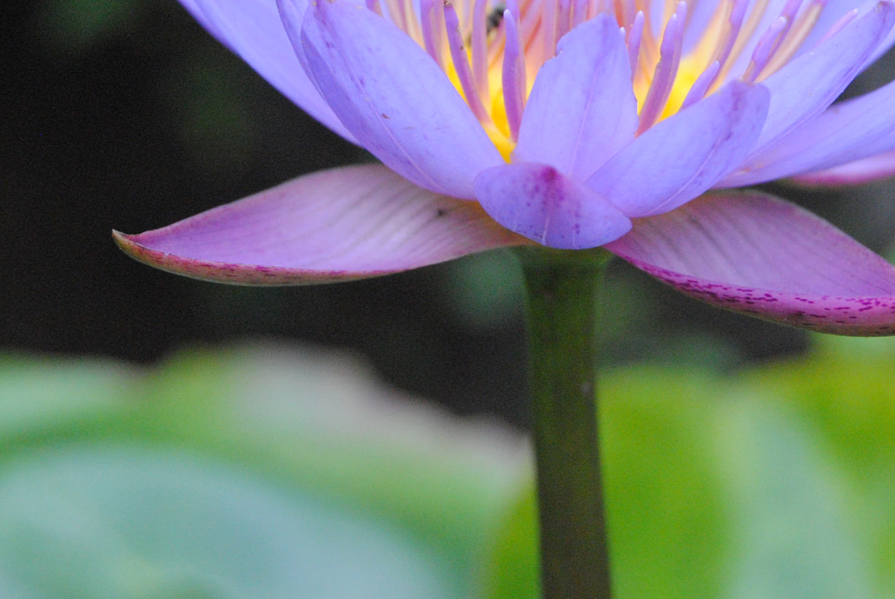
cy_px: 26
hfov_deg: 12.5
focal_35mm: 164
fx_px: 4083
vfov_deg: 8.4
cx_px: 548
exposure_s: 1/400
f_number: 5.6
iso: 800
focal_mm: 55
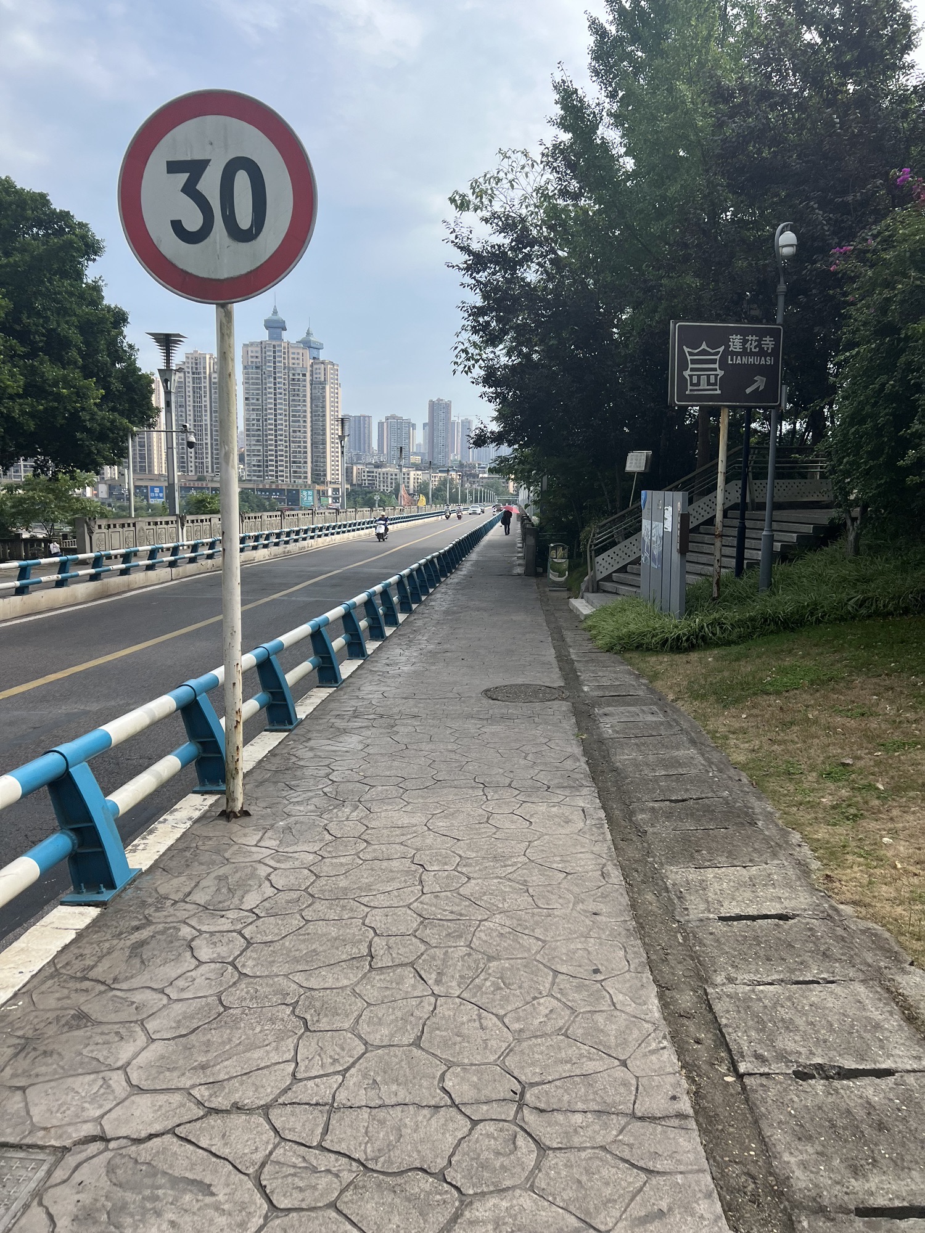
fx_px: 926
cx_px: 462
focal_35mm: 26
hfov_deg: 53.1
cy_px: 616
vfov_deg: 67.3
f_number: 1.5
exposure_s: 1/2915
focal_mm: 5.7
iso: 50
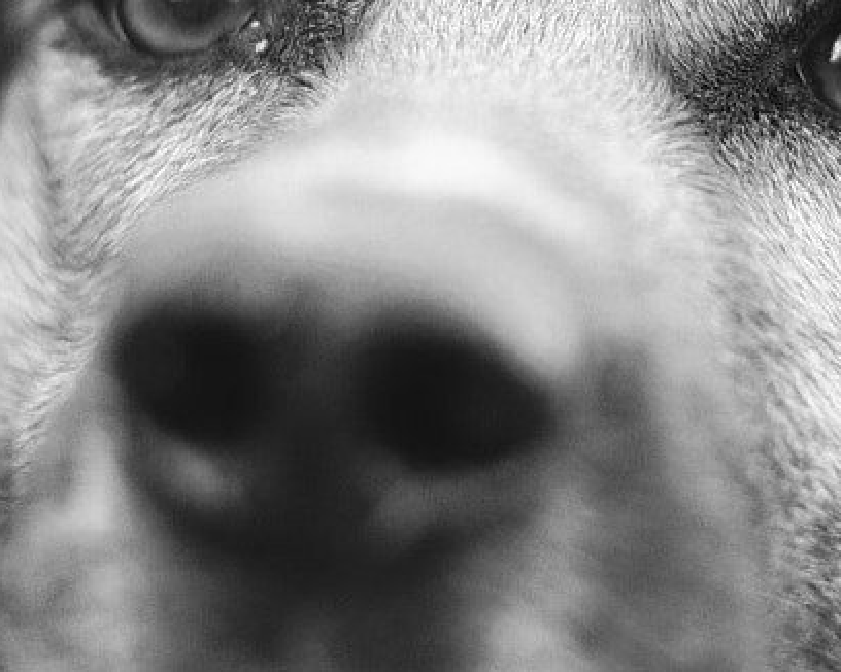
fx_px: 4578
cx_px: 649
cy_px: 157
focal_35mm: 184
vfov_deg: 8.4
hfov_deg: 10.5
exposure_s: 1/400
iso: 800
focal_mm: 50
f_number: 1.8
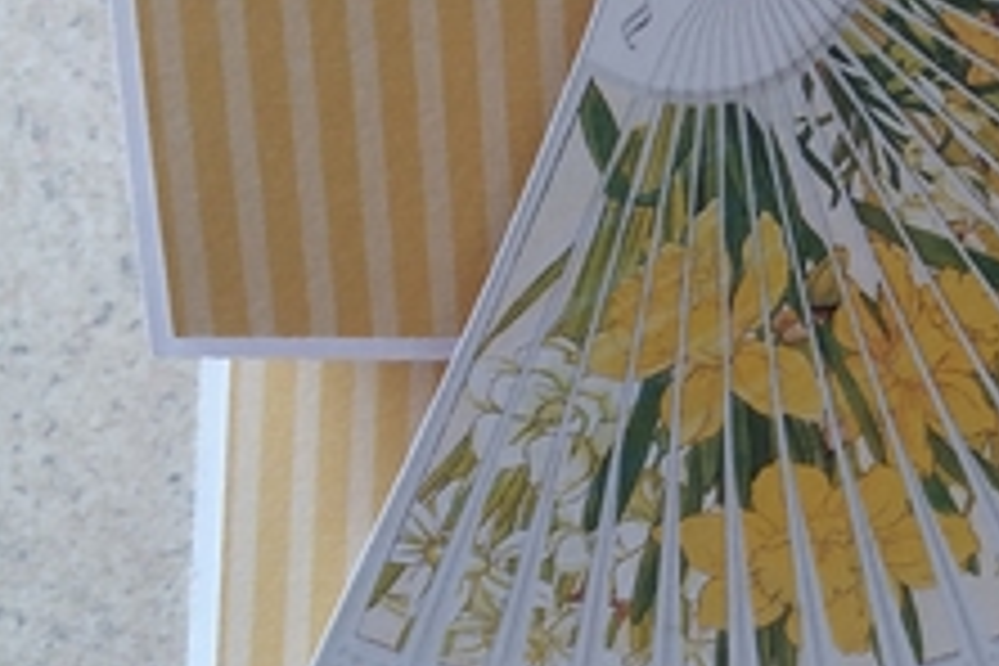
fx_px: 1582
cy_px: 340
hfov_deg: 32.9
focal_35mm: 57
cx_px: 936
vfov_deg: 23.8
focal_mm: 2.91
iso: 64
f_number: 1.9
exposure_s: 1/30
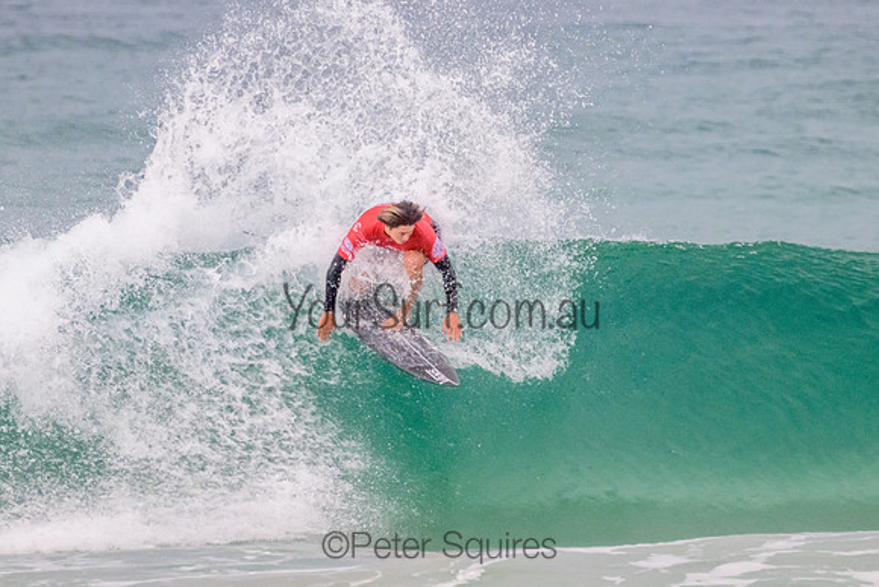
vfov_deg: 1.4
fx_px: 23906
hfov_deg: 2.1
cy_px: 228
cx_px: 464
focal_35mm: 979
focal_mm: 800
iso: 5000
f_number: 11
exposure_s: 1/2000
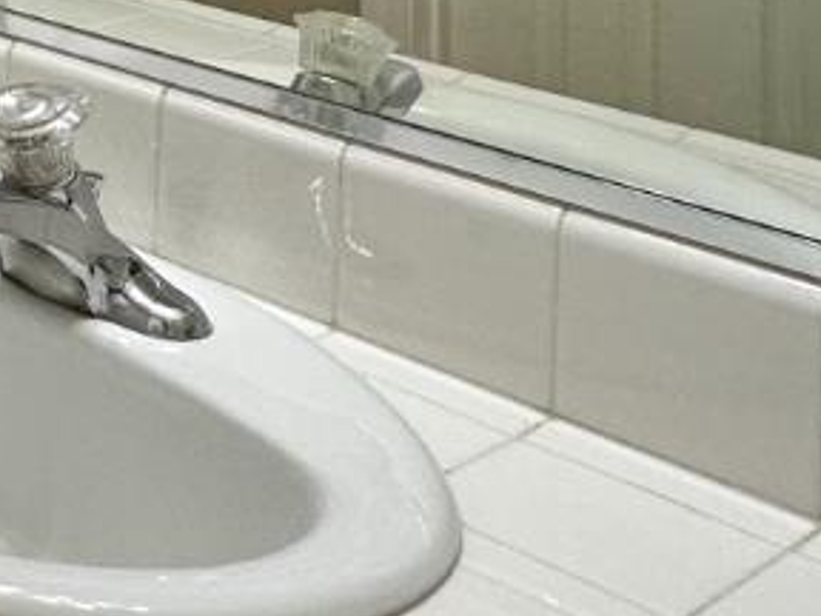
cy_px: -466
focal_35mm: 73
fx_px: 1731
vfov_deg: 16.9
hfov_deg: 18.6
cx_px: -770
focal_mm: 2.22
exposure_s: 1/120
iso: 160
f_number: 2.2
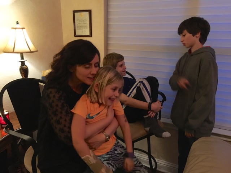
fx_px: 194
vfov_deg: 48.2
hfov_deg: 61.7
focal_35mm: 29
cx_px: 116
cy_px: 86
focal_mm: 4.15
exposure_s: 1/4
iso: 160
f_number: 2.2
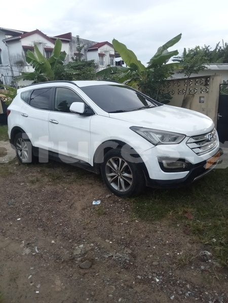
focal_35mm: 28
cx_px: 114
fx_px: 246
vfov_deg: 63.4
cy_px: 152
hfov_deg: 49.7
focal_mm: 3.46
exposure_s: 1/33.3
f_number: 2.2
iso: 556
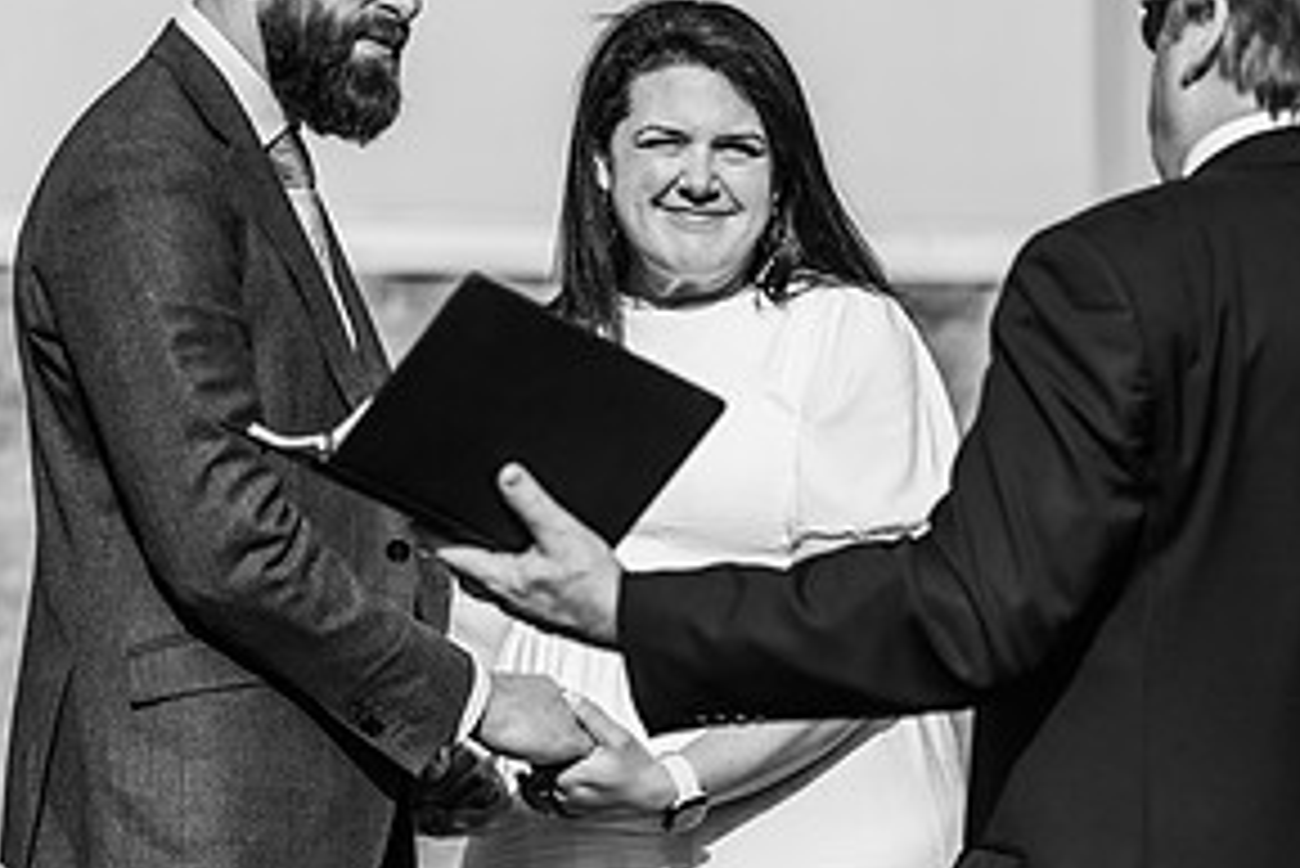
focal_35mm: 192
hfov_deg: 10.7
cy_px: 376
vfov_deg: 7.2
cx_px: 306
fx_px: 6936
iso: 125
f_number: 2.8
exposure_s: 1/4000
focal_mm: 85
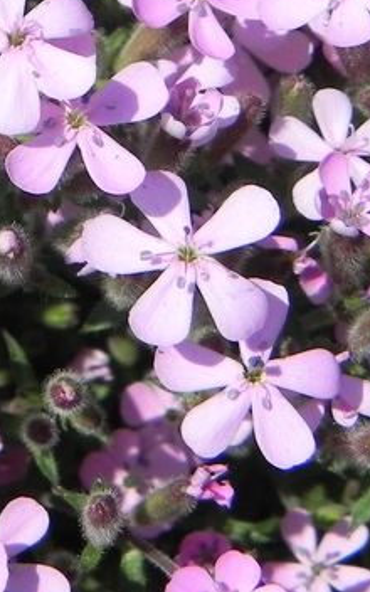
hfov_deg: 11.4
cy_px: 136
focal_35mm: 106
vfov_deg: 19.5
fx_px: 1710
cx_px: -304
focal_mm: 5.9
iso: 160
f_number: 3.2
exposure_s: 1/2000
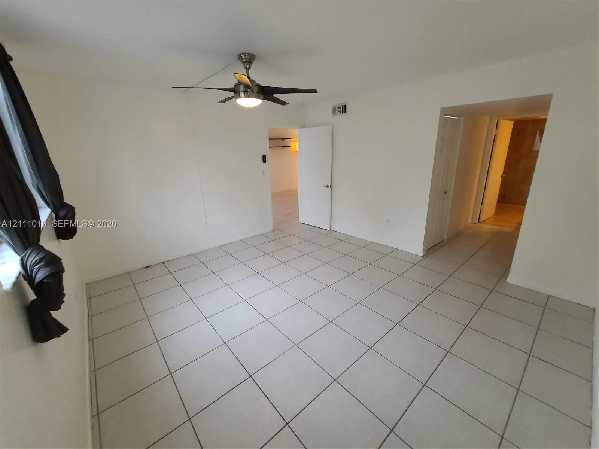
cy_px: 224
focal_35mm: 13
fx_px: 225
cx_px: 300
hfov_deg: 106.2
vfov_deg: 89.9
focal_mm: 2.2
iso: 320
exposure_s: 1/60
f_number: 2.2
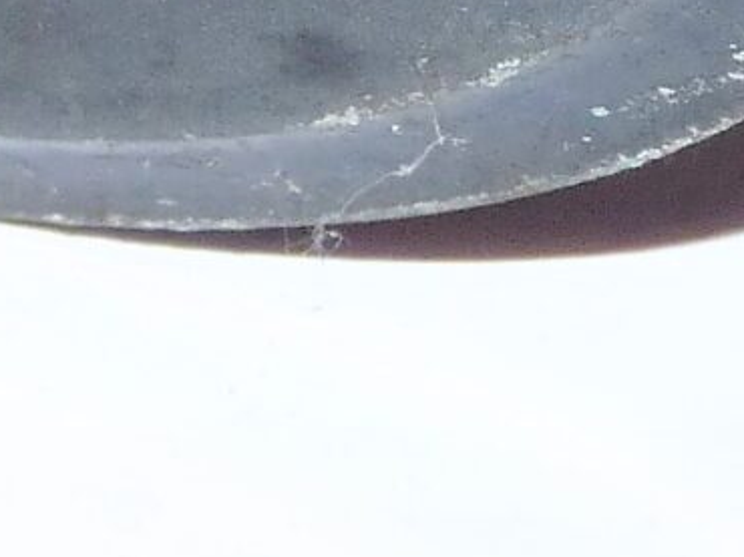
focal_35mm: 450
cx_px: 38
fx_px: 9666
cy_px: -893
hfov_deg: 4.4
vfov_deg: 3.3
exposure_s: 1/30
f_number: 4
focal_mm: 11.5
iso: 100
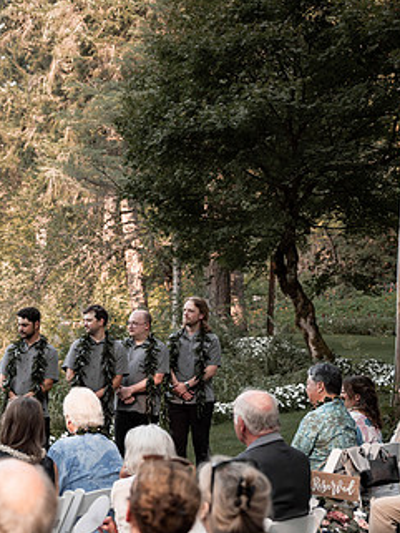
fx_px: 1124
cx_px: -66
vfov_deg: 26.7
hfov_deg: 19.2
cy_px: 290
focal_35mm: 73
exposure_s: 1/1000
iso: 200
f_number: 2.8
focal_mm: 42
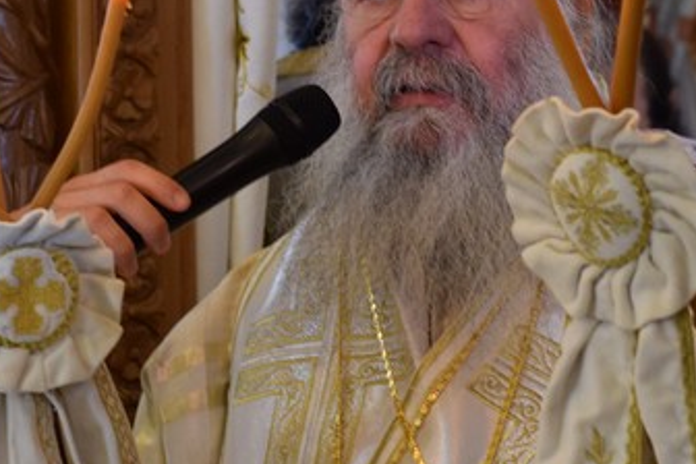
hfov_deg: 10.2
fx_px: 3886
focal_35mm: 201
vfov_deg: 6.8
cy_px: 282
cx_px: 441
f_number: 4
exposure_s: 1/60
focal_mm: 50
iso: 800
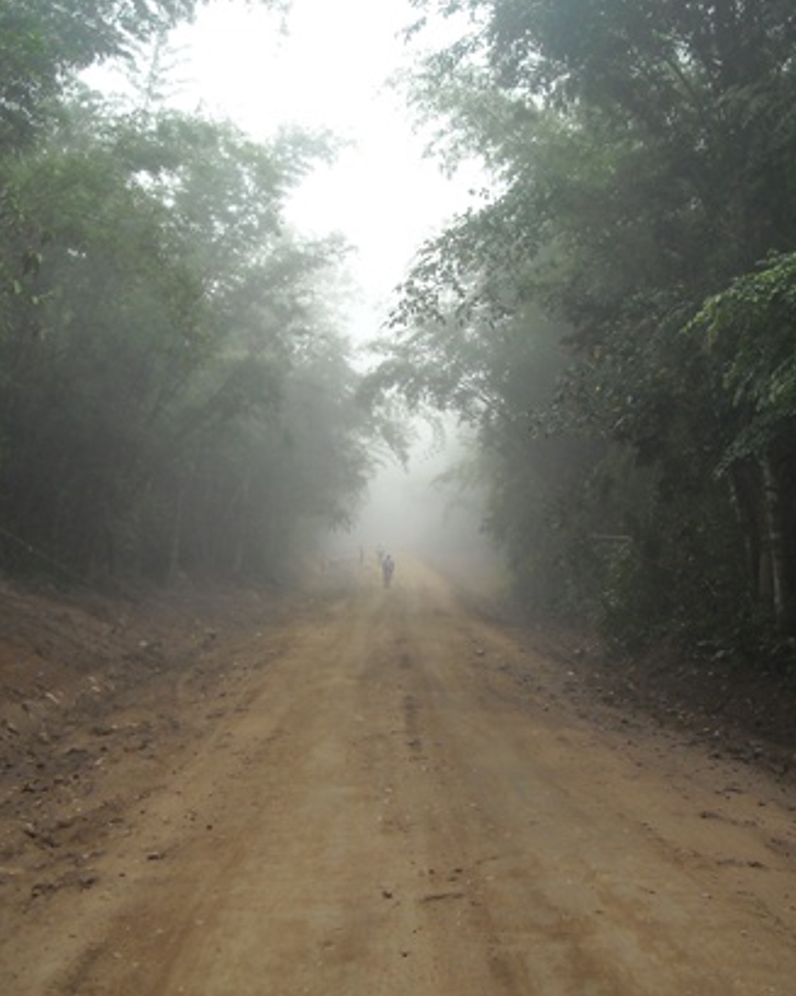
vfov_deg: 40.3
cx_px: 414
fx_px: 1355
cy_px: 496
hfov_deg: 32.7
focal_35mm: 46
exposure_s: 1/192
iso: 154
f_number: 2.8
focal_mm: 5.7
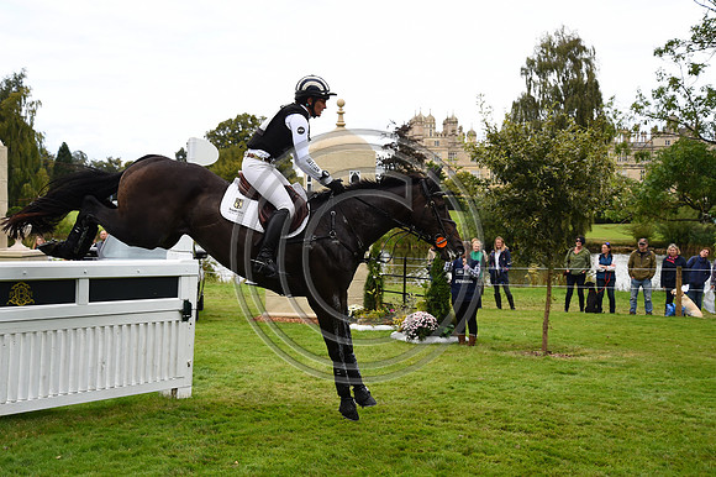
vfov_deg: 26.0
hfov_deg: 38.2
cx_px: 358
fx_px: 1034
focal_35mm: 52
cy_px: 238
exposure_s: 1/1250
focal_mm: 52
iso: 1000
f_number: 5.6
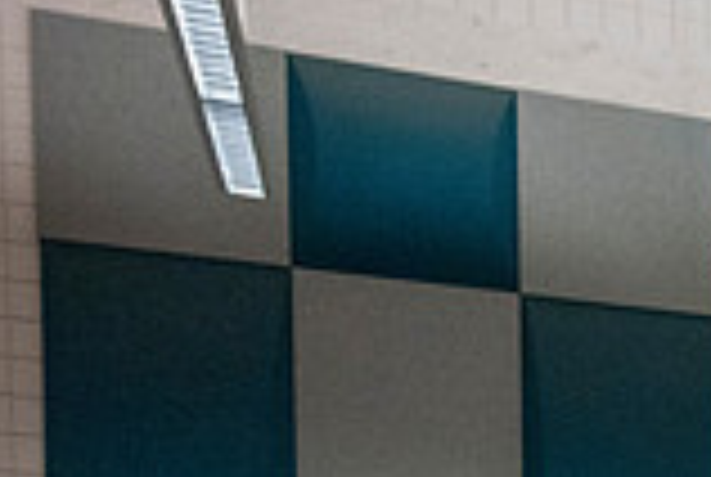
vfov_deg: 13.9
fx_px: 1741
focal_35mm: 88
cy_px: 862
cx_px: 1246
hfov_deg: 18.5
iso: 10000
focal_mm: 24
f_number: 4
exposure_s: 1/500
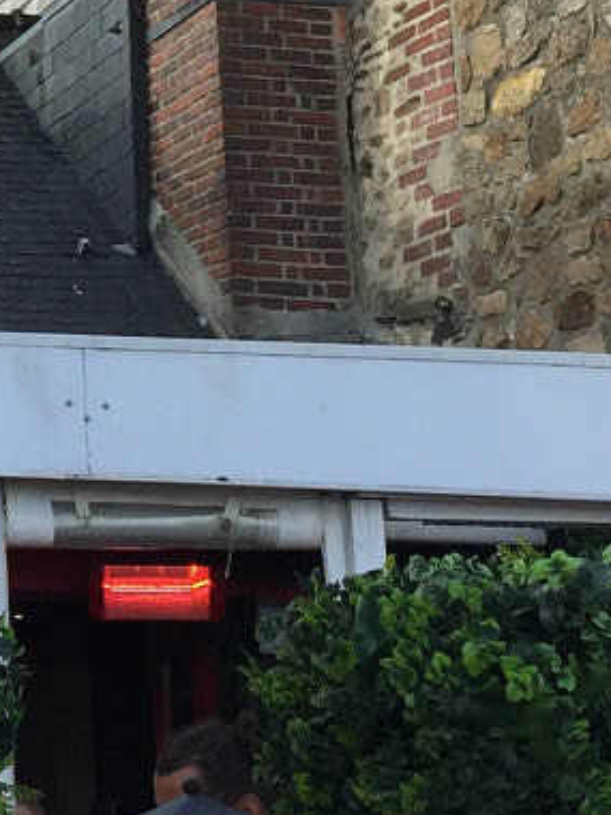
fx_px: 2871
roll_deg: -1.8
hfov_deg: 11.1
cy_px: 56
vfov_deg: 15.9
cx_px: -581
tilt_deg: +16.7
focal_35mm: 122
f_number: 2.2
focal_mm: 4.15
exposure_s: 1/1014
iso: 32
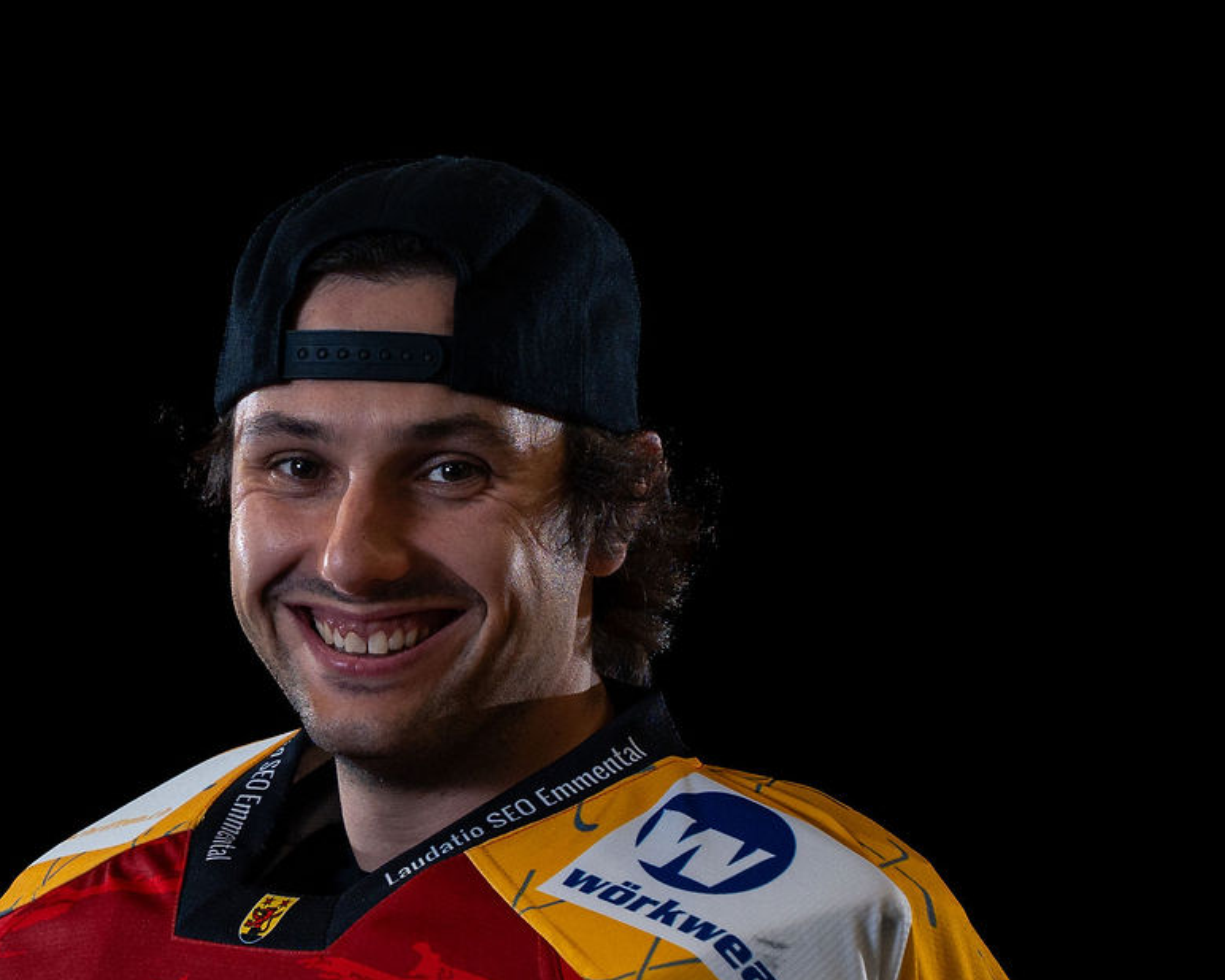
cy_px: 607
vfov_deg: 7.4
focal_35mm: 209
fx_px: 7579
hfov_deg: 9.2
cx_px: 326
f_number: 5
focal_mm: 70
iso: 200
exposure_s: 1/160
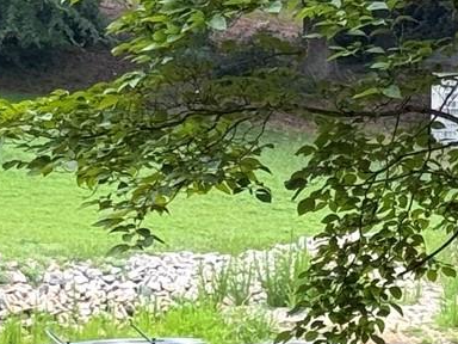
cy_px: 152
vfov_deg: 5.8
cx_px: 460
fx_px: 3387
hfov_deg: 7.7
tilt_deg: -3.1
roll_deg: -0.8
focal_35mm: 256
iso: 100
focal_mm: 6.76
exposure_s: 1/855
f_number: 1.78
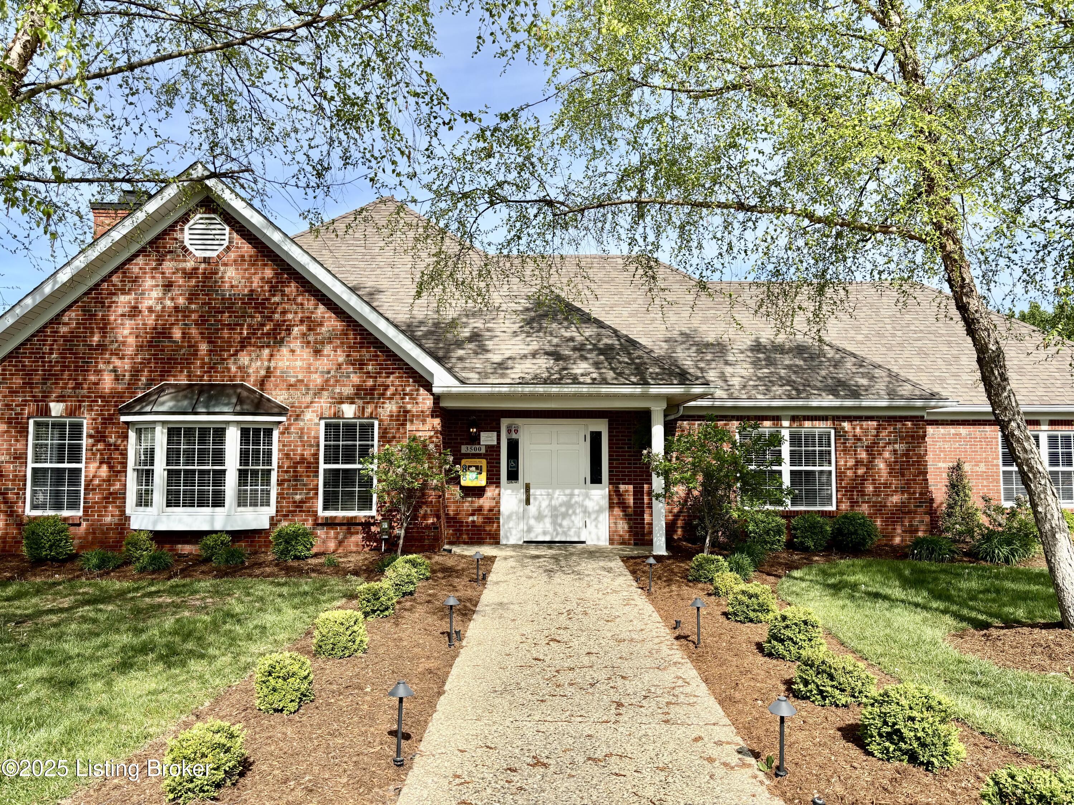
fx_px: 807
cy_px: 402
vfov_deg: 53.1
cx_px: 537
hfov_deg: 67.3
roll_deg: +0.2
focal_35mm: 26
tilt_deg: +5.5
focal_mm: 5.96
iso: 50
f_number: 1.6
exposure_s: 1/2778
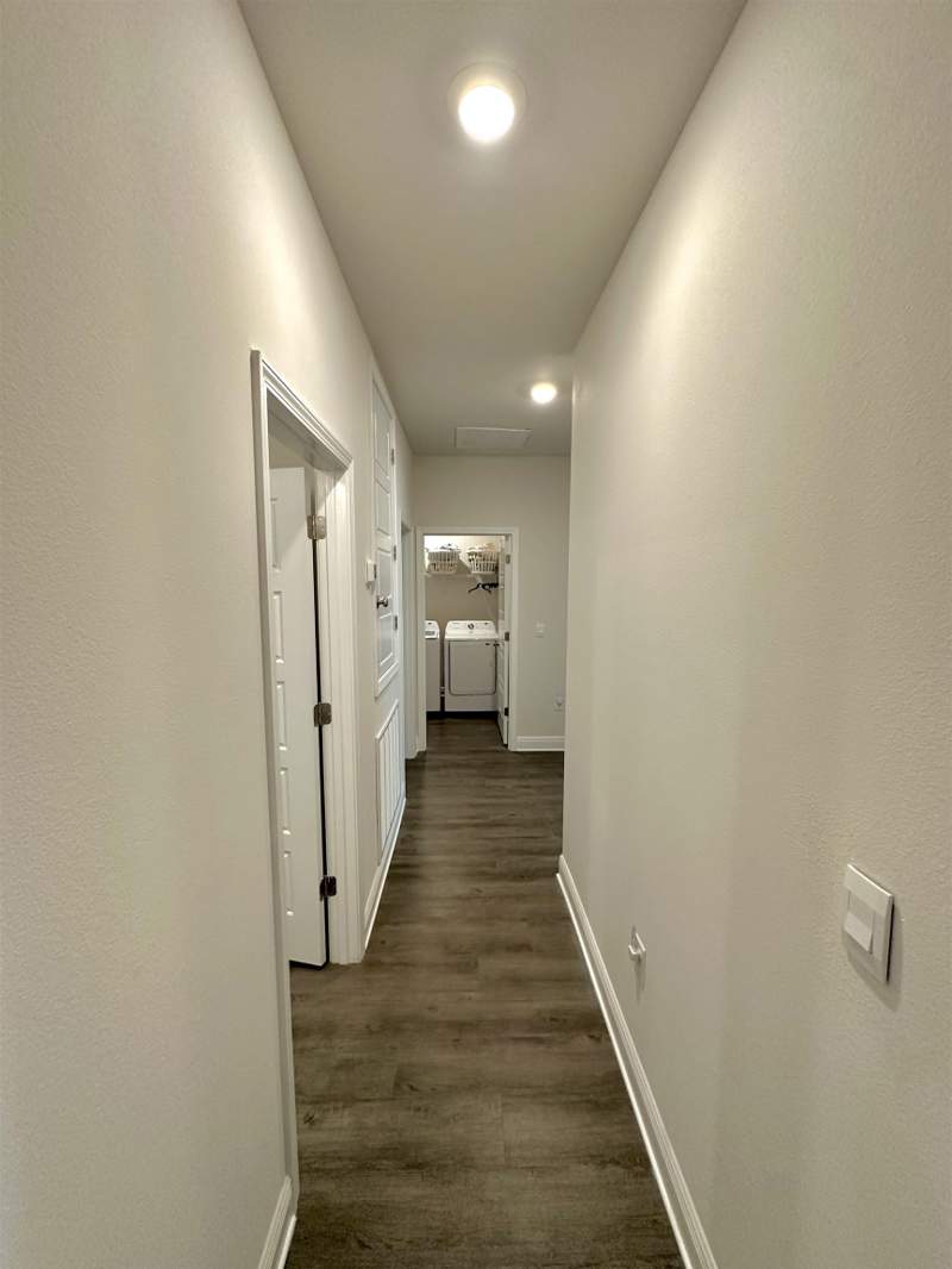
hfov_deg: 85.7
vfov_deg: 102.1
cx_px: 476
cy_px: 634
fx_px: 513
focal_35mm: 14
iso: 320
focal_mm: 2.22
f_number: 2.2
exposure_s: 1/120
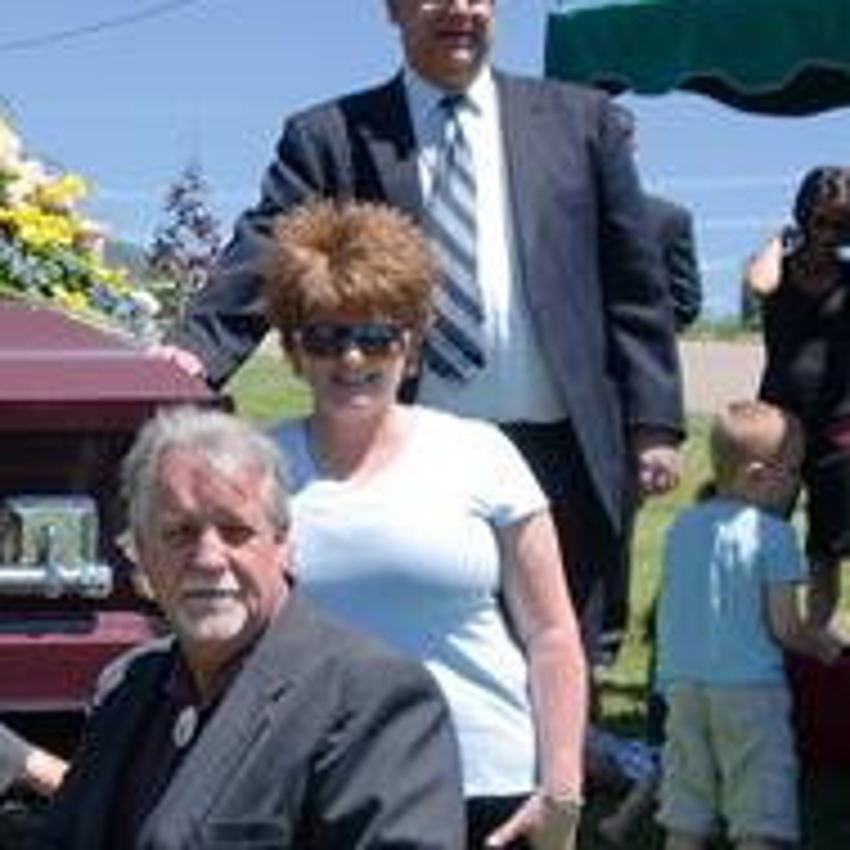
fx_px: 3111
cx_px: -45
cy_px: 409
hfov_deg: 15.2
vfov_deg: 15.6
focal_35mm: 112
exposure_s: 1/640
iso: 64
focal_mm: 10.4
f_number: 4
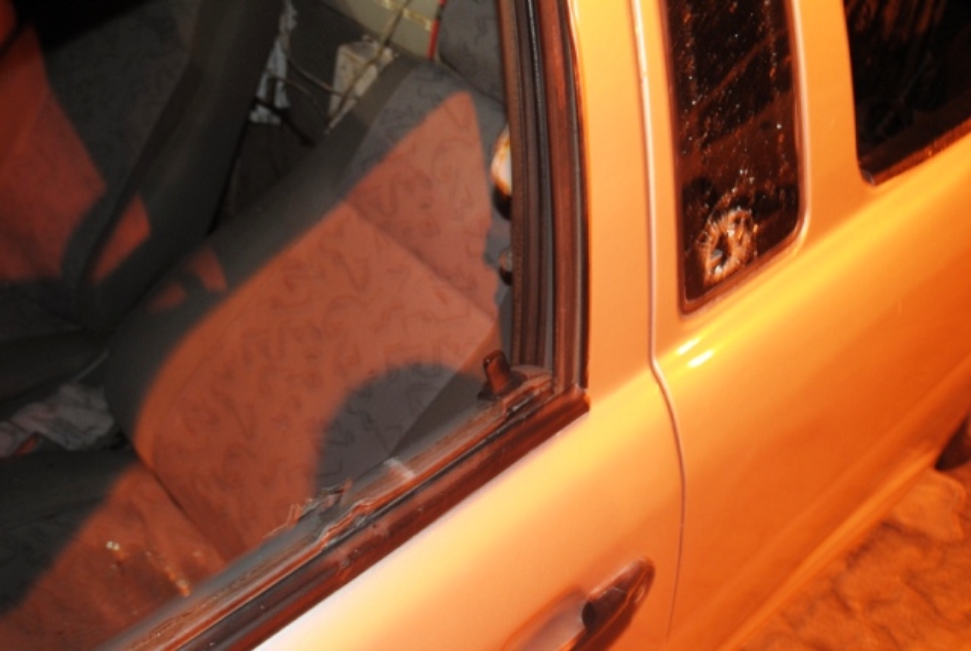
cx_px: 486
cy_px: 326
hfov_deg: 53.1
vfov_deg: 37.0
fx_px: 973
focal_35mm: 36
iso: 200
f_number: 4
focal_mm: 24
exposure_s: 1
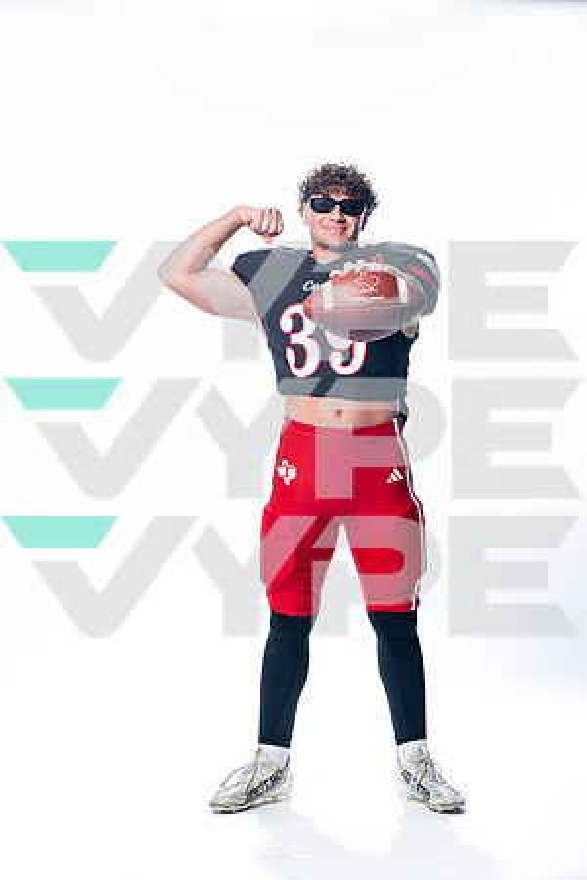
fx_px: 2103
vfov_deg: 23.6
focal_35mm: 86
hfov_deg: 15.9
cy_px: 440
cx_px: 294
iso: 100
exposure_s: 1/250
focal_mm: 86
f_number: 5.6
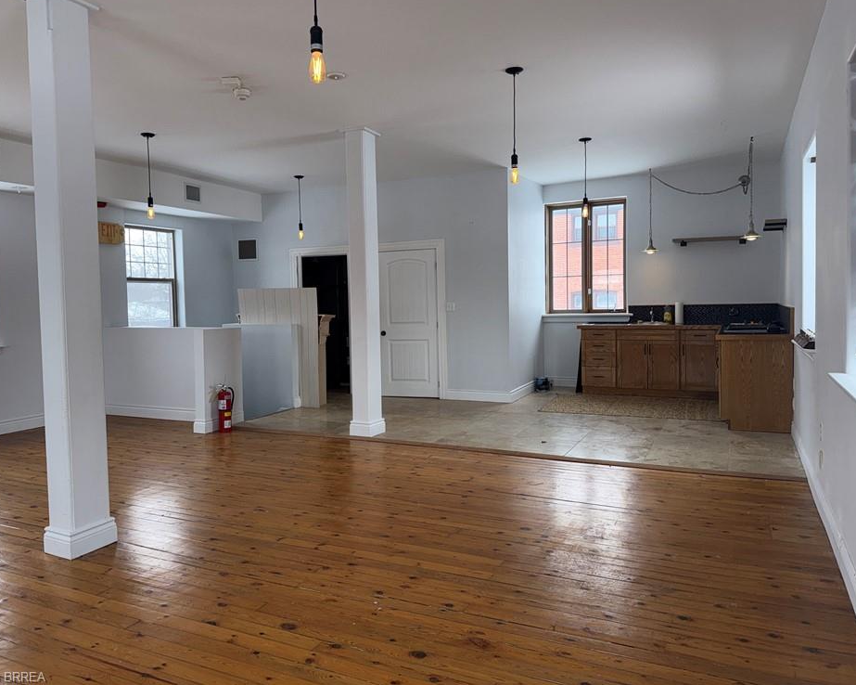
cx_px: 409
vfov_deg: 54.9
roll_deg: +0.9
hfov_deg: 66.0
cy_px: 330
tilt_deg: -2.9
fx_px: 659
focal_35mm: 26
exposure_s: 1/277
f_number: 1.78
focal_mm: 6.76
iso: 64
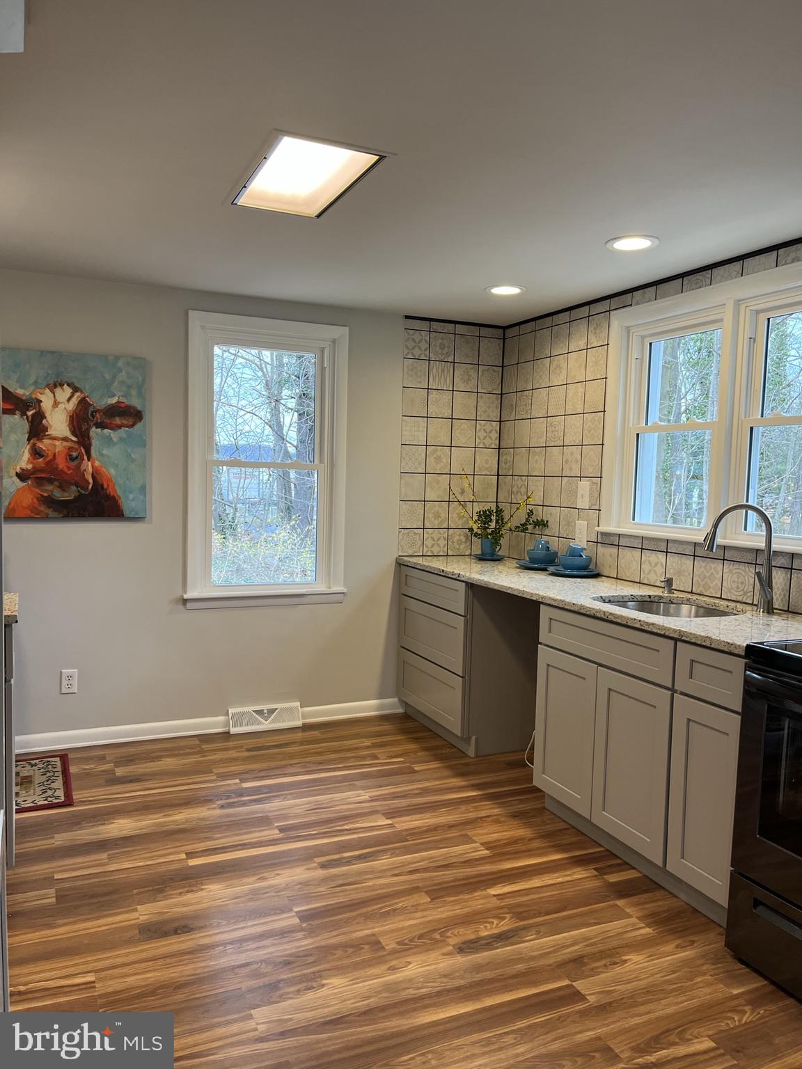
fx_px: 803
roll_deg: -1.6
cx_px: 401
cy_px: 534
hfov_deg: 53.1
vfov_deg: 67.3
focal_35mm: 26
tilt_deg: -4.5
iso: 125
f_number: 1.6
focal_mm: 5.1
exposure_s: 1/120
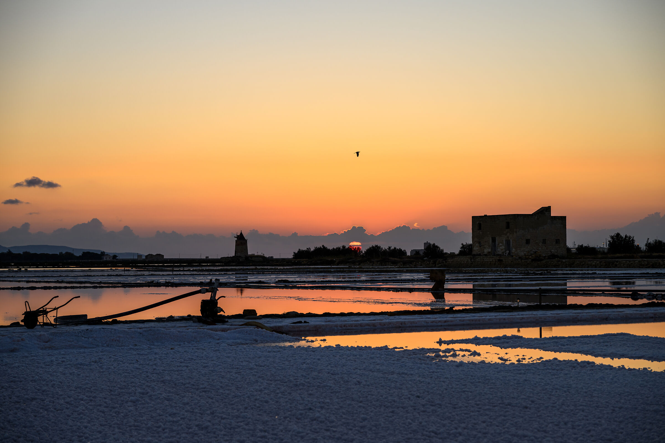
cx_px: 332
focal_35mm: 70
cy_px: 222
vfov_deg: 19.5
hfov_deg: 28.8
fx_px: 1293
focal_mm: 70
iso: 100
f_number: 5
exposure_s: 1/320
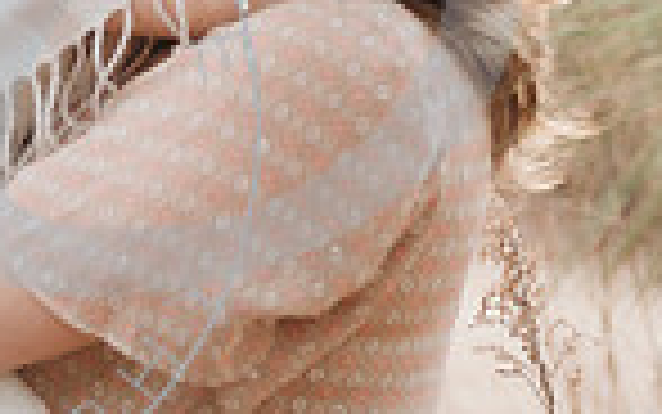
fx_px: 2924
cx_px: 45
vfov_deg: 7.9
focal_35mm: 162
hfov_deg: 12.8
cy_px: -212
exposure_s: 1/125
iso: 400
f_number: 2.8
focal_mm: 52
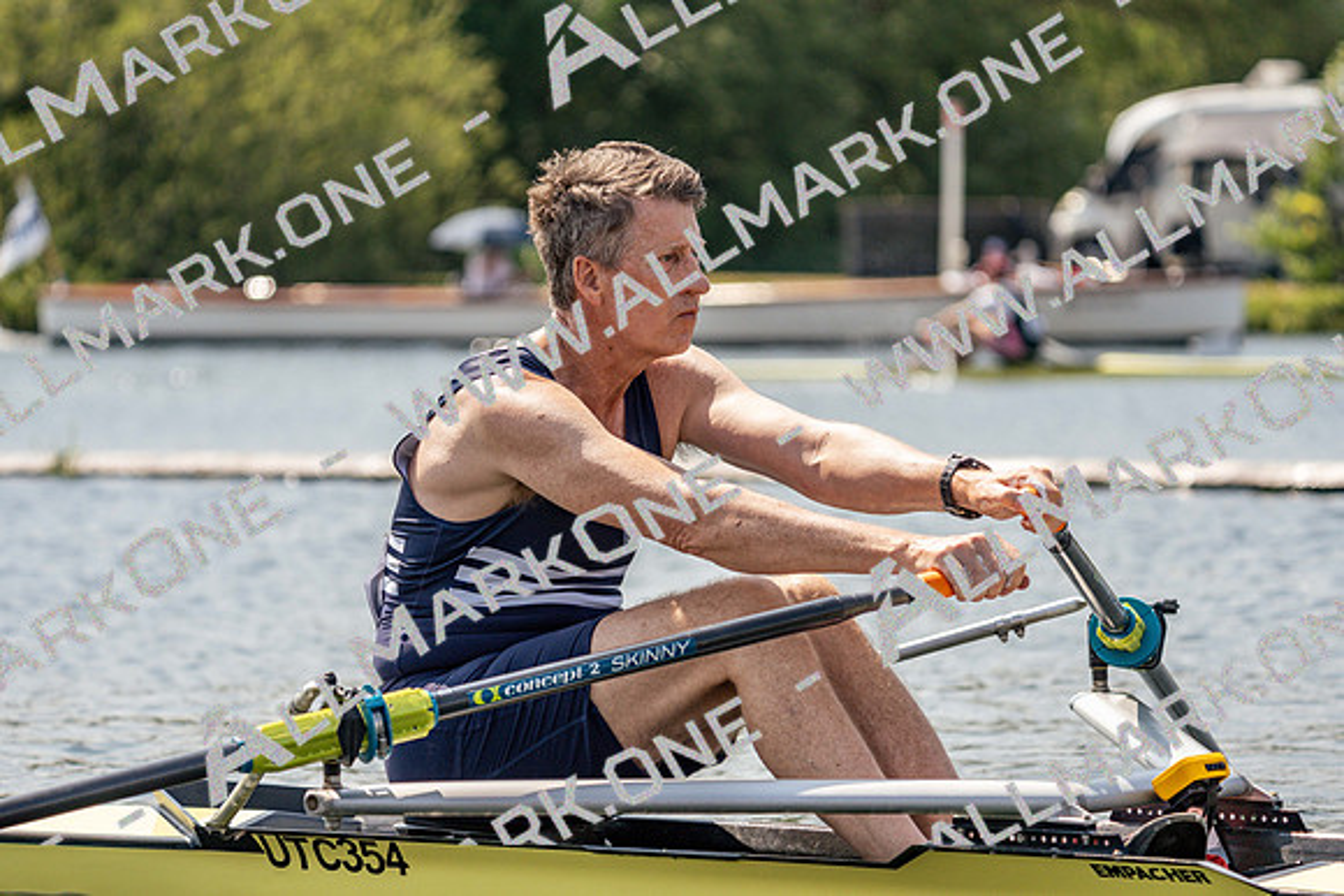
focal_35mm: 200
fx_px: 7468
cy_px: 448
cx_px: 672
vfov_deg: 6.9
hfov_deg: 10.3
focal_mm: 200
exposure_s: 1/1600
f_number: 5.6
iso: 250
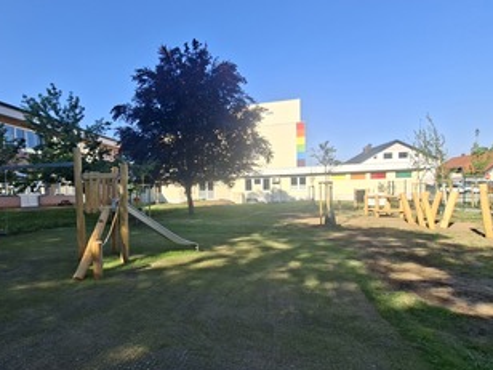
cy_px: 207
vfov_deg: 68.5
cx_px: 162
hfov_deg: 81.6
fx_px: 271
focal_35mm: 19
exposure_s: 1/814
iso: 40
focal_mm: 1.74
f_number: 2.2
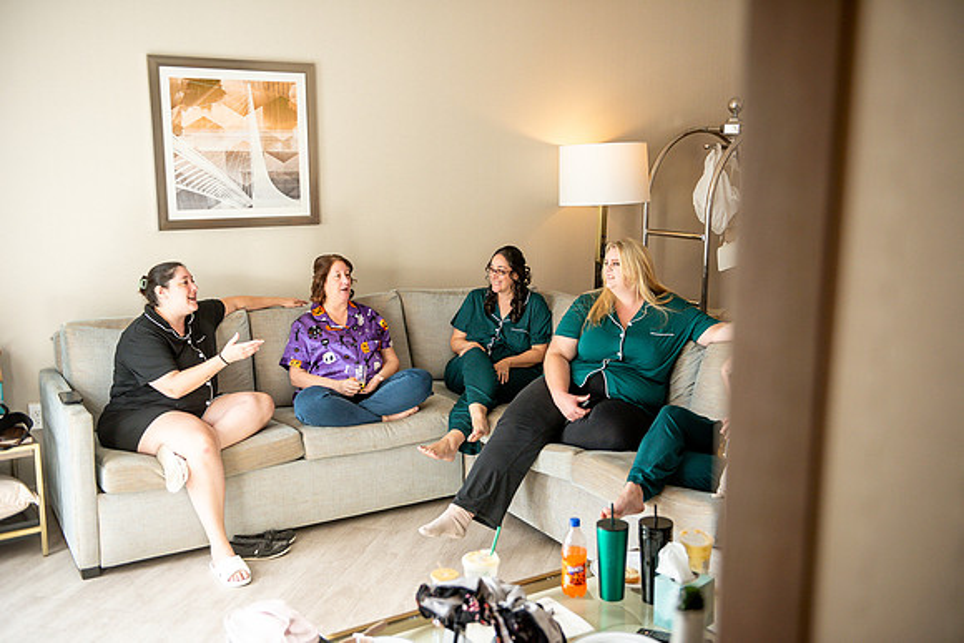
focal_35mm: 36
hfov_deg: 53.1
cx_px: 482
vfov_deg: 36.9
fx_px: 964
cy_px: 322
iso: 800
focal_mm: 36
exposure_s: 1/200
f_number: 3.2
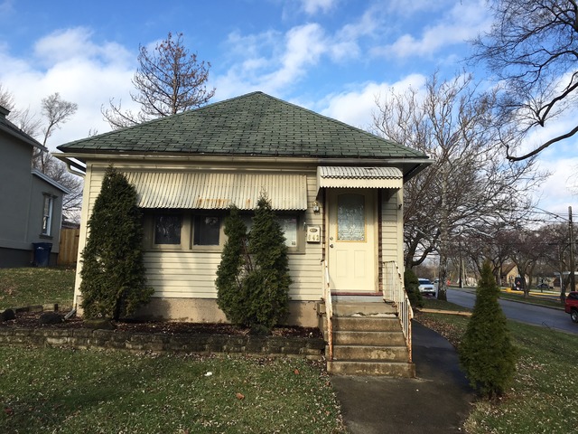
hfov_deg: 61.7
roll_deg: -0.1
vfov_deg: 48.2
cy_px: 217
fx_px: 484
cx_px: 289
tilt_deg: +9.4
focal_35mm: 29
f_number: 2.2
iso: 25
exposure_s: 1/999
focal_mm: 4.15
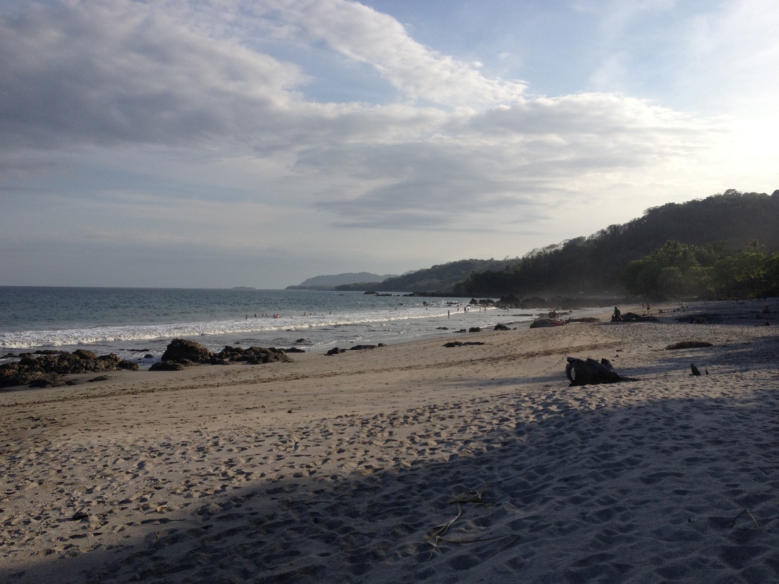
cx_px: 390
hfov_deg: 52.6
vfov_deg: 40.7
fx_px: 788
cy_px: 292
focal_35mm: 35
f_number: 2.4
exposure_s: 1/2208
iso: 50
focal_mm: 4.28
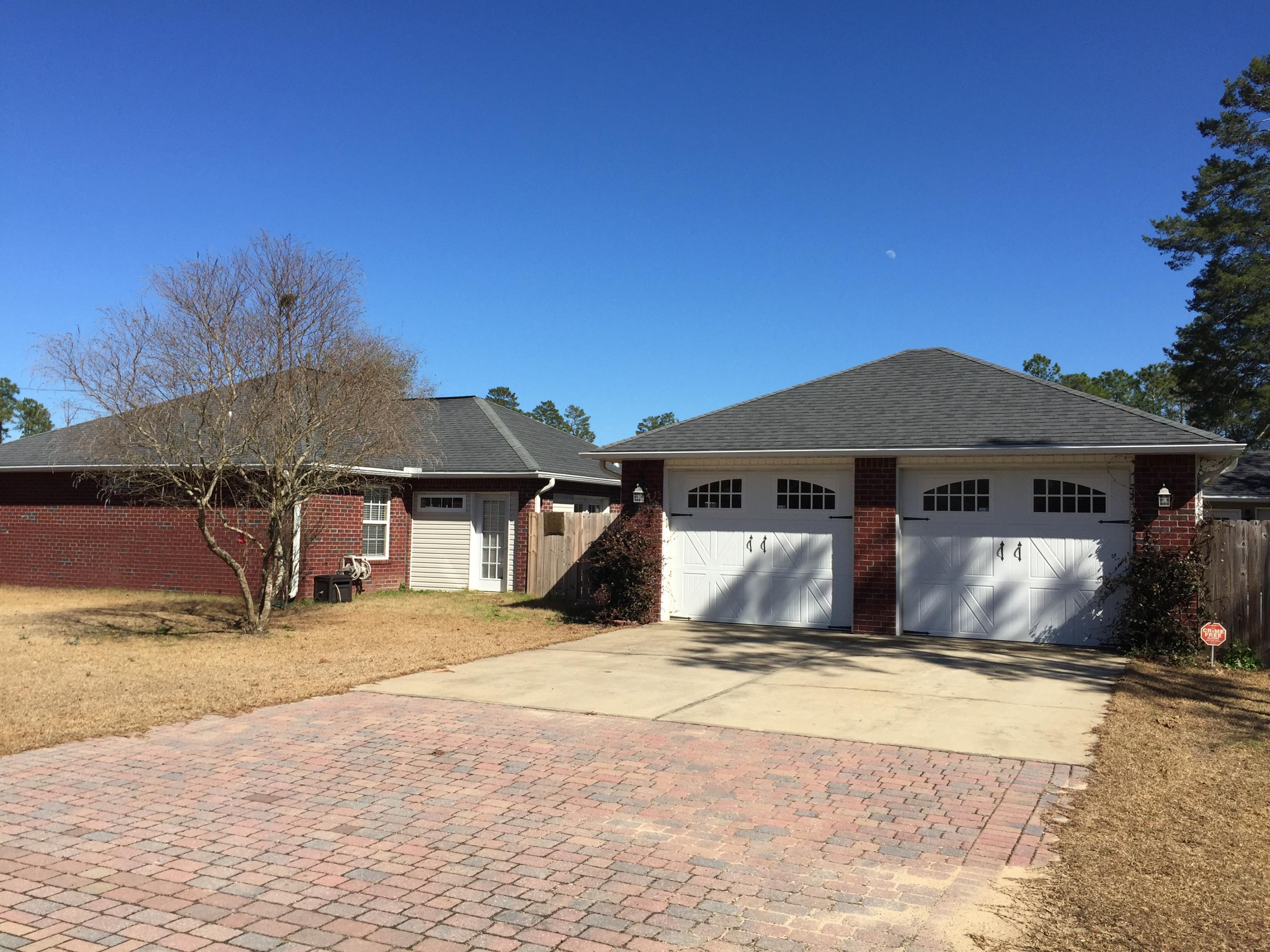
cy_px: 476
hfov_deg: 61.7
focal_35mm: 29
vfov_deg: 48.2
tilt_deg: +1.9
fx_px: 1064
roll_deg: -1.3
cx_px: 635
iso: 32
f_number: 2.2
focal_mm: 4.15
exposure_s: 1/2475
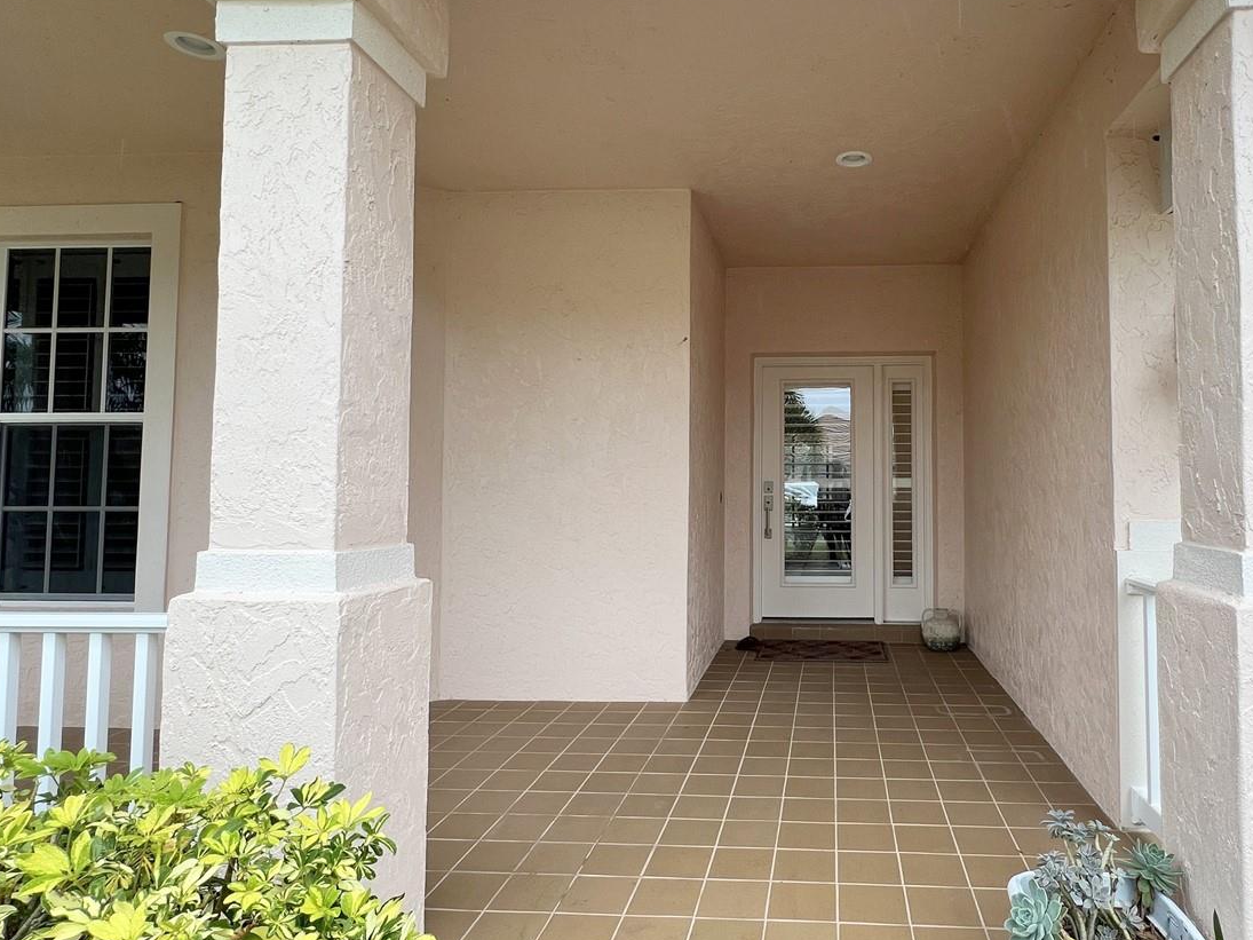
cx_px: 792
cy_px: 450
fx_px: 688
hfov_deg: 82.9
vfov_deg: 68.6
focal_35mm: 19
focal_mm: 1.57
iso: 32
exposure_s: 1/110
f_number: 1.8
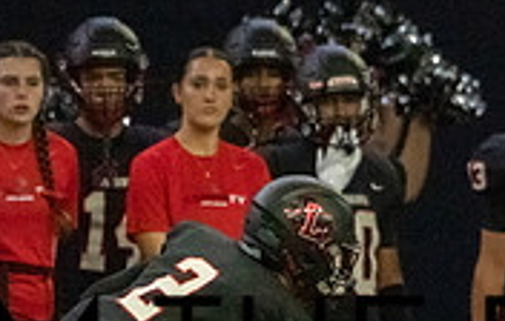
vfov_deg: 0.8
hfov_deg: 1.2
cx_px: 846
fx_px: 23171
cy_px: 349
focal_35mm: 1675
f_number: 5.6
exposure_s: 1/1250
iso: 12800
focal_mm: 400
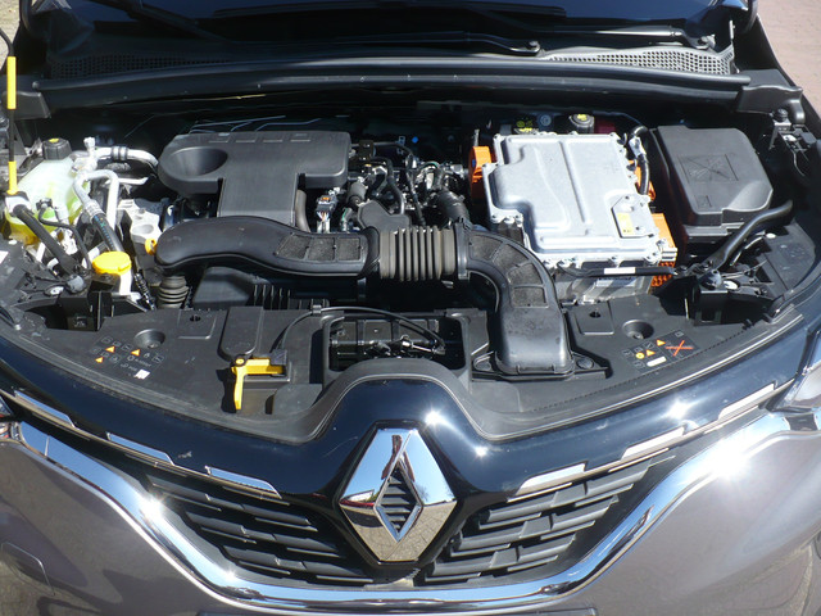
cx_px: 410
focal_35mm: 37
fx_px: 878
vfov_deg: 38.7
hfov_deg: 50.1
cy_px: 308
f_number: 2.8
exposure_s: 1/500
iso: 100
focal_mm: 6.1
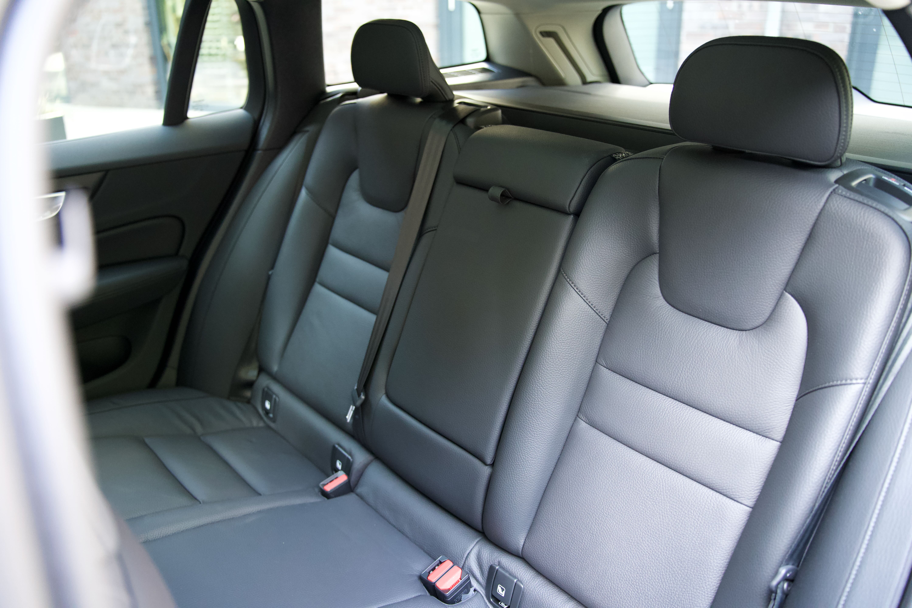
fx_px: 709
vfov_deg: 46.4
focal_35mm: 28
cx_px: 456
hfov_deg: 65.5
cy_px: 304
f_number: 2.8
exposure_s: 1/160
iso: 5000
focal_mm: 28
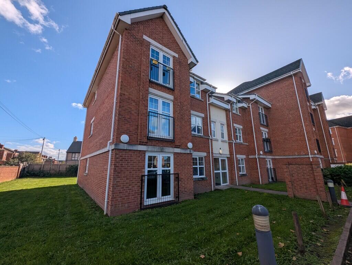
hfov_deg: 106.1
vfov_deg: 90.1
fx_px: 132
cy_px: 132
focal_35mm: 13
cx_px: 176
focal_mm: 1.95
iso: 48
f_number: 2.2
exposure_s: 1/2083
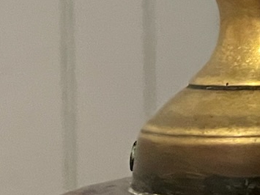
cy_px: 21
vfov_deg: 9.8
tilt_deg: -1.2
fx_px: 1126
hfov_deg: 10.9
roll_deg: -0.3
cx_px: 655
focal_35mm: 150
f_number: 1.6
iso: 640
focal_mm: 4.2
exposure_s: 1/30
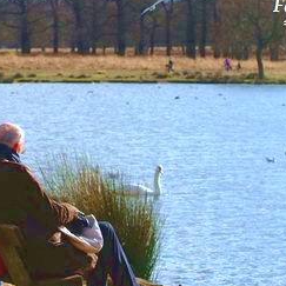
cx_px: 106
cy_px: 168
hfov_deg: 9.2
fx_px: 1776
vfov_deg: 9.2
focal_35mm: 190
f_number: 8
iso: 100
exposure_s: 1/250
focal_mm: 70
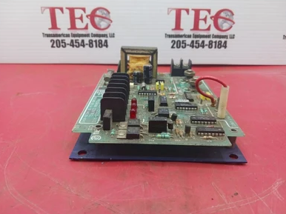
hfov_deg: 63.5
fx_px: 231
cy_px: 106
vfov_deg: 49.7
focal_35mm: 28
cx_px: 143
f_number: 1.8
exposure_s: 1/60
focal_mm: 4
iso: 40
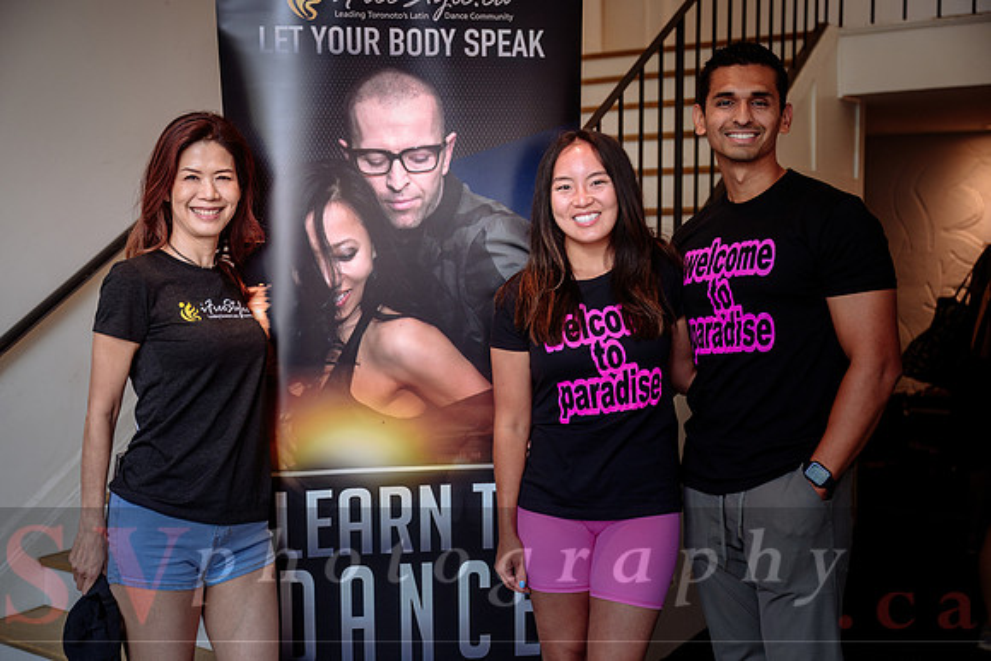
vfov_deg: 33.4
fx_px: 1101
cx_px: 496
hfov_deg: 48.4
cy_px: 330
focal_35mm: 40
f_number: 2.8
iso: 800
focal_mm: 40
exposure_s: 1/160
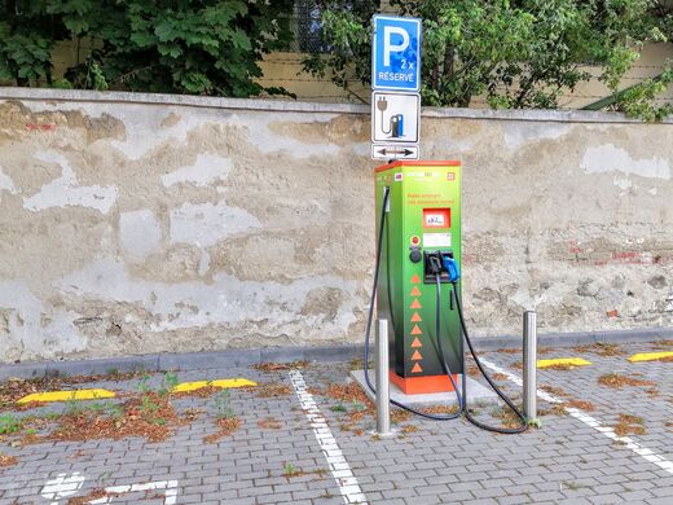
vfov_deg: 46.8
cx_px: 336
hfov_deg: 60.0
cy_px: 252
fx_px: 583
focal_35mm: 30
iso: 50
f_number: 1.8
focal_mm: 5.3
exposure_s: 1/100
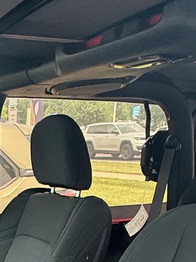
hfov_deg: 22.9
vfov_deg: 28.2
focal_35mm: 61
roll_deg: +1.3
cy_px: 302
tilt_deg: -20.5
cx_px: -9
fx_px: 460
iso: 64
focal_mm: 2.22
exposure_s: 1/136
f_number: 2.2
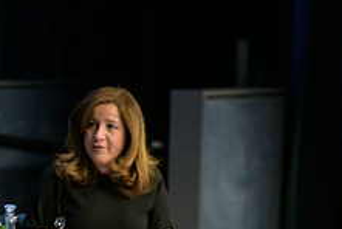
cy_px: 247
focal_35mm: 275
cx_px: 46
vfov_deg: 5.0
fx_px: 2616
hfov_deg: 7.5
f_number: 3.2
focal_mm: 105
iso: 1600
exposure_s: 1/200
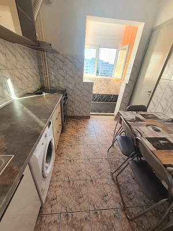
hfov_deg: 89.9
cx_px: 86
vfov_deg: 106.2
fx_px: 87
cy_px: 116
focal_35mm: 13
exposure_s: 1/100
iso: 50
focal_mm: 1.8
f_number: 2.2
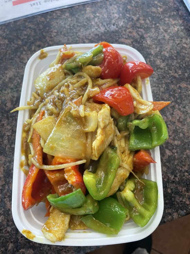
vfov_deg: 67.3
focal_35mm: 26
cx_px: 95
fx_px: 190
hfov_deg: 53.1
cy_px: 127
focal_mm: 4.2
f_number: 1.6
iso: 50
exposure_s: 1/120
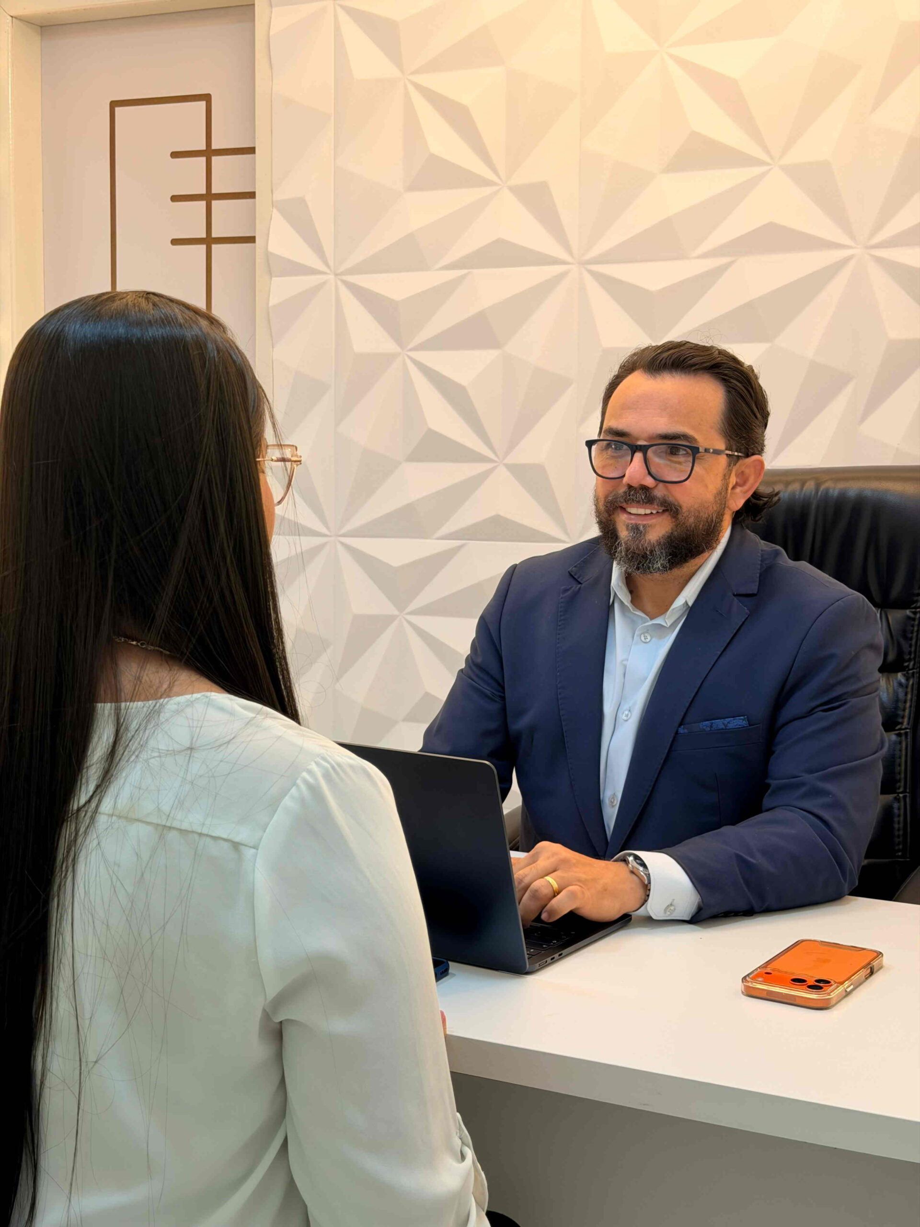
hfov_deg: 30.3
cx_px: 460
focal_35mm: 48
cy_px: 614
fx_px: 1701
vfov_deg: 39.7
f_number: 1.78
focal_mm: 6.76
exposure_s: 1/60
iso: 50
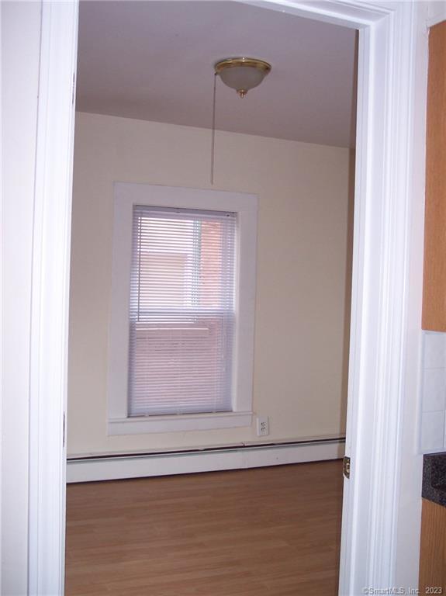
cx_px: 223
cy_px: 298
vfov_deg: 49.0
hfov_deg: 37.7
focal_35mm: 38
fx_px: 654
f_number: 2.8
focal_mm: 8
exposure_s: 1/30
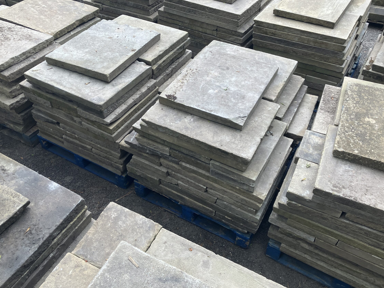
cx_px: 194
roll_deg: -0.9
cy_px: 125
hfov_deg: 56.8
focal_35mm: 32
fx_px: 355
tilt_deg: -41.2
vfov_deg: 44.1
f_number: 1.8
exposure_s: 1/217
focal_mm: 3.99
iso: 25
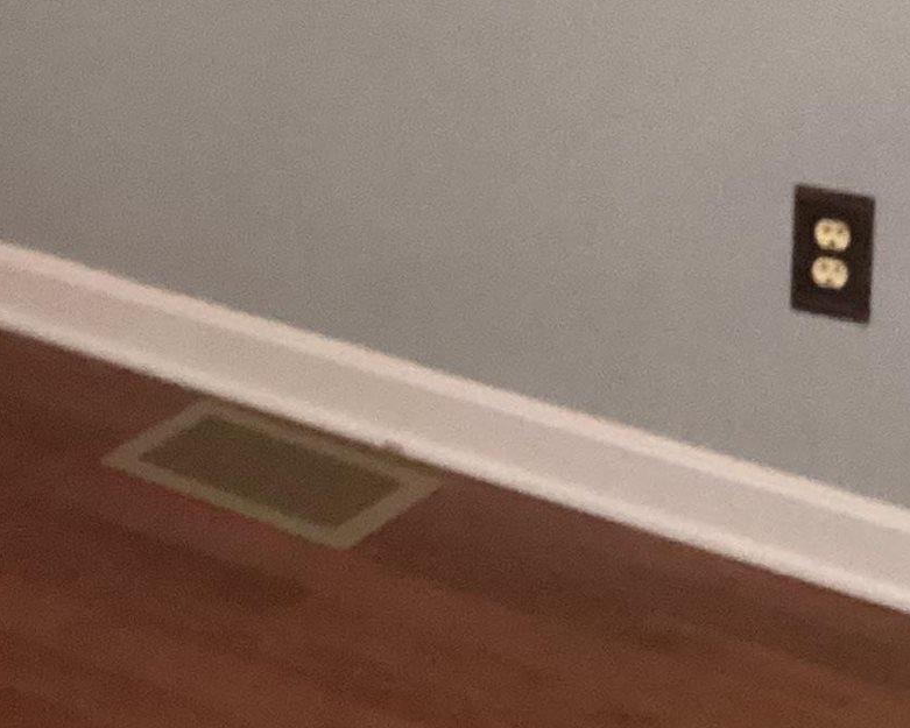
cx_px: -151
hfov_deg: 15.6
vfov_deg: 12.6
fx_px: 3205
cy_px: -148
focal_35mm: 119
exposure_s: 1/30
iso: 640
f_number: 2.4
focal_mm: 3.3
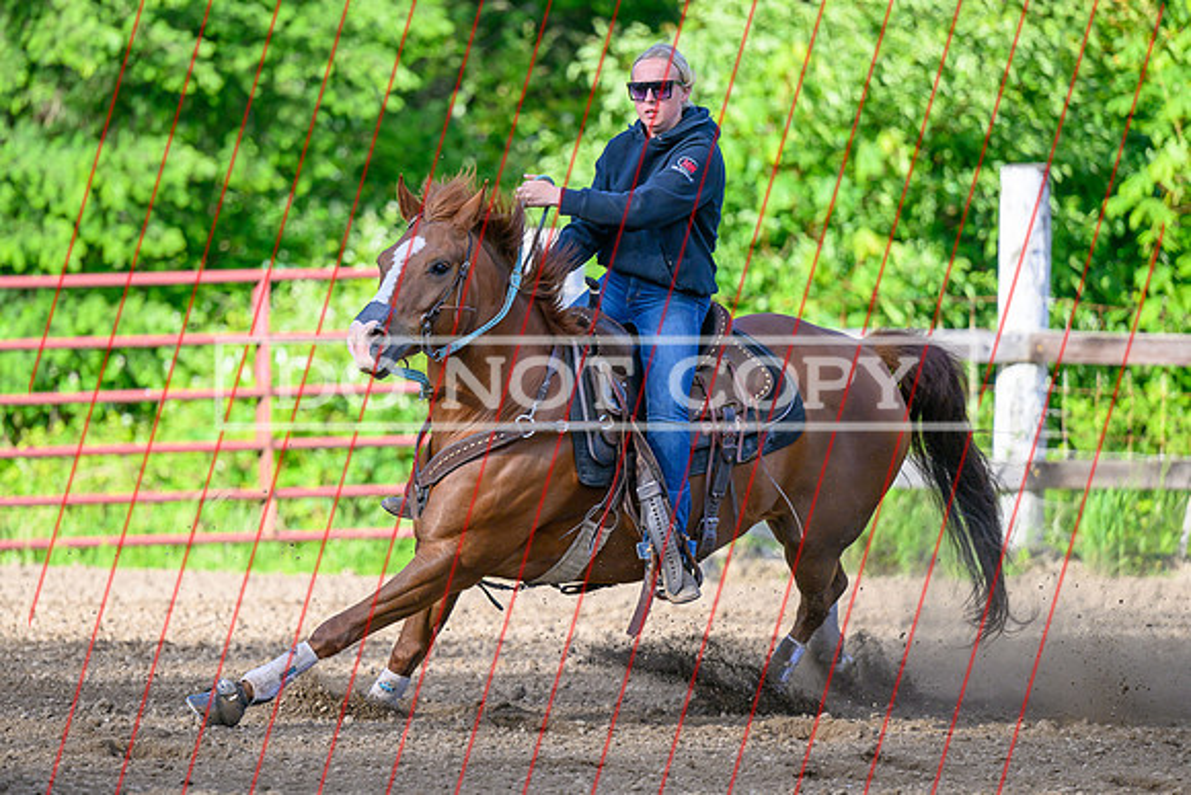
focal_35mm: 239
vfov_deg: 5.8
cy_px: 438
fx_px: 7894
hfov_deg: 8.6
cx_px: 545
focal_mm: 180
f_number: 2.8
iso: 450
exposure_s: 1/2500
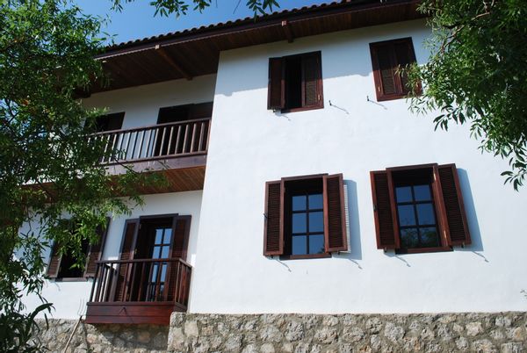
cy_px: 176
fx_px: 396
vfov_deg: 48.1
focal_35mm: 27
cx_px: 264
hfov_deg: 67.3
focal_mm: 18
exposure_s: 1/250
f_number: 8
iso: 100
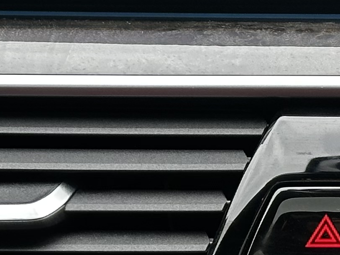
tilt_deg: -10.4
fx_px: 2338
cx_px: 368
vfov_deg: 6.2
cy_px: 128
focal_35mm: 238
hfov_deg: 8.3
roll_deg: -0.3
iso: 64
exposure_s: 1/81
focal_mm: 6.86
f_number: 1.78
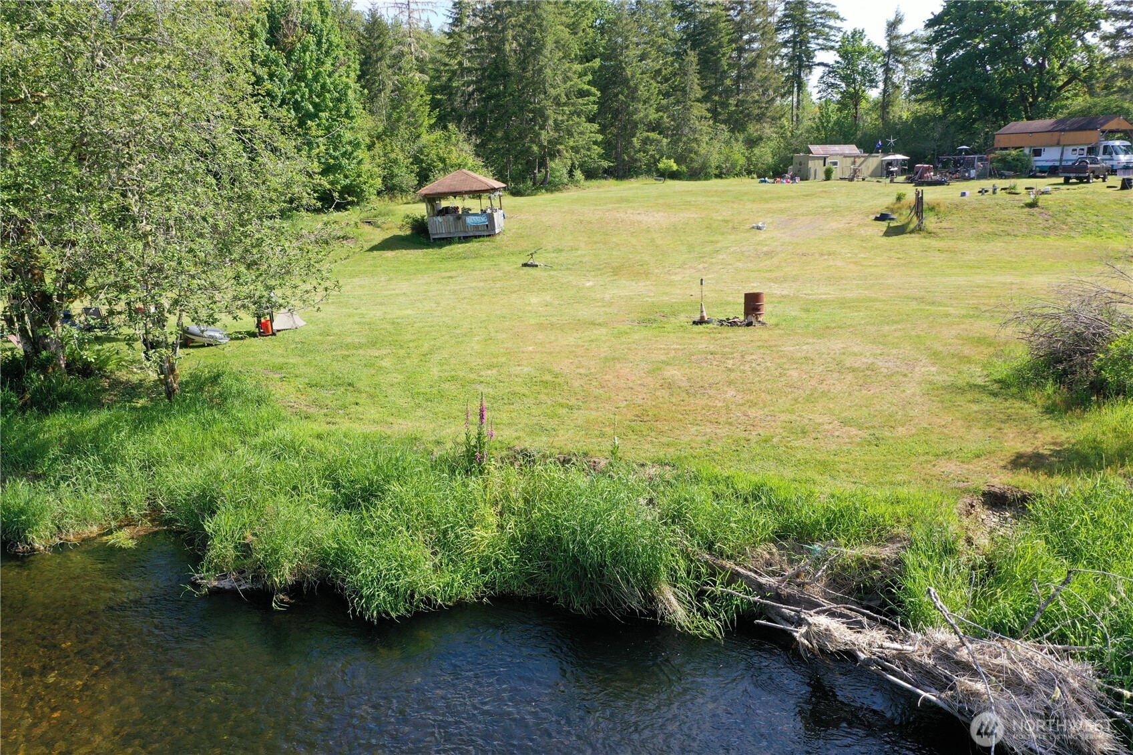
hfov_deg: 65.5
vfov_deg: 46.4
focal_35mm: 28
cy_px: 378
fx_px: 881
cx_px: 566
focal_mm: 10.26
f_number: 5
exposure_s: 1/240
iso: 100
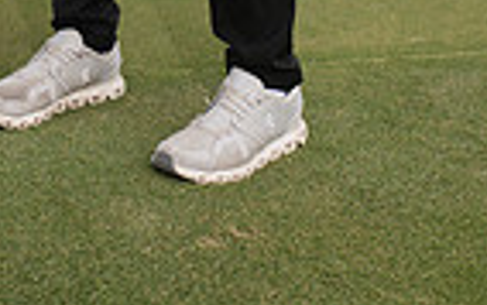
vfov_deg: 9.4
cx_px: 117
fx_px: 1634
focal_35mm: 123
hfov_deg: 16.9
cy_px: -459
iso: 80
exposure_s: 1/320
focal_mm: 38
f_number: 6.3
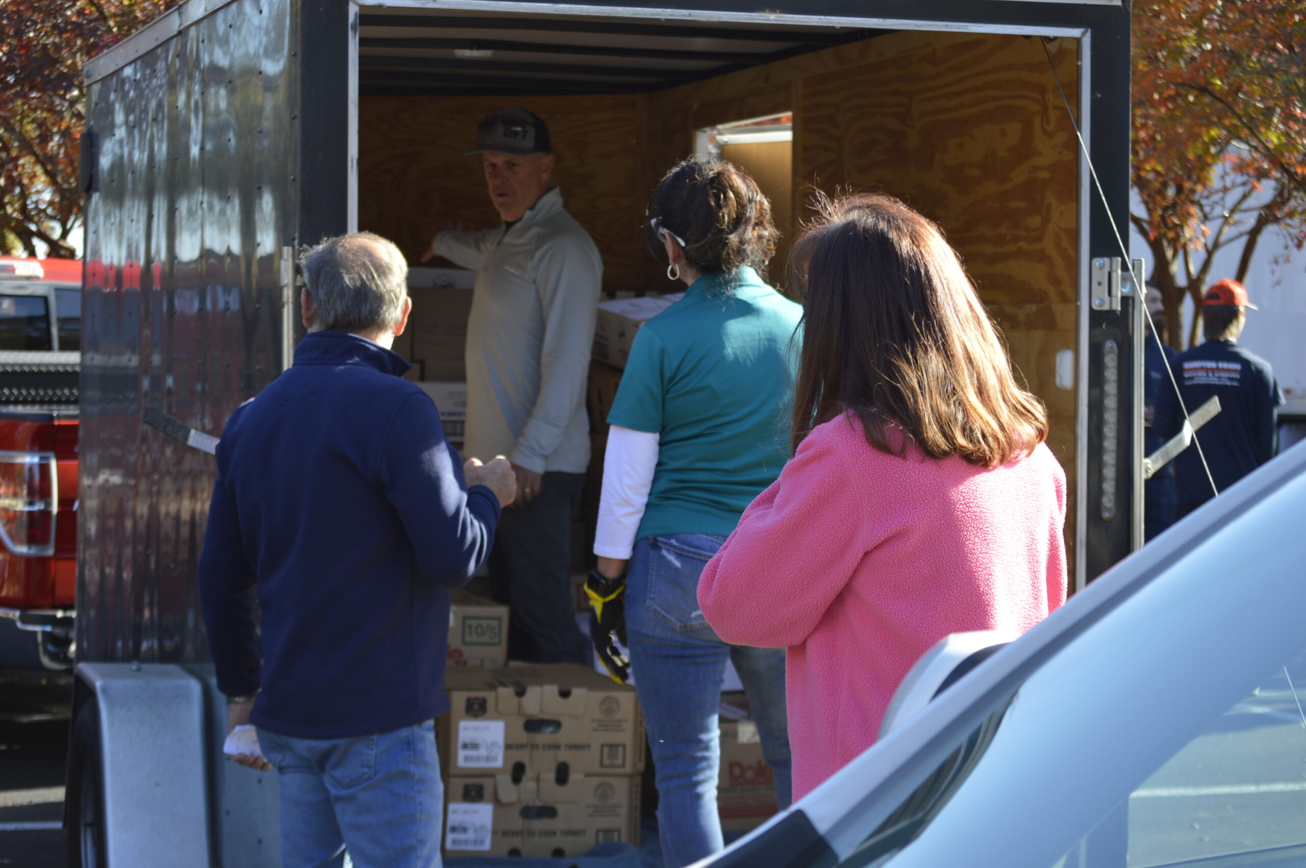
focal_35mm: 82
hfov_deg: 24.6
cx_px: 653
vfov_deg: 16.5
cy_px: 434
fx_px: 2990
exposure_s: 1/125
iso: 125
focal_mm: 55
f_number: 5.6
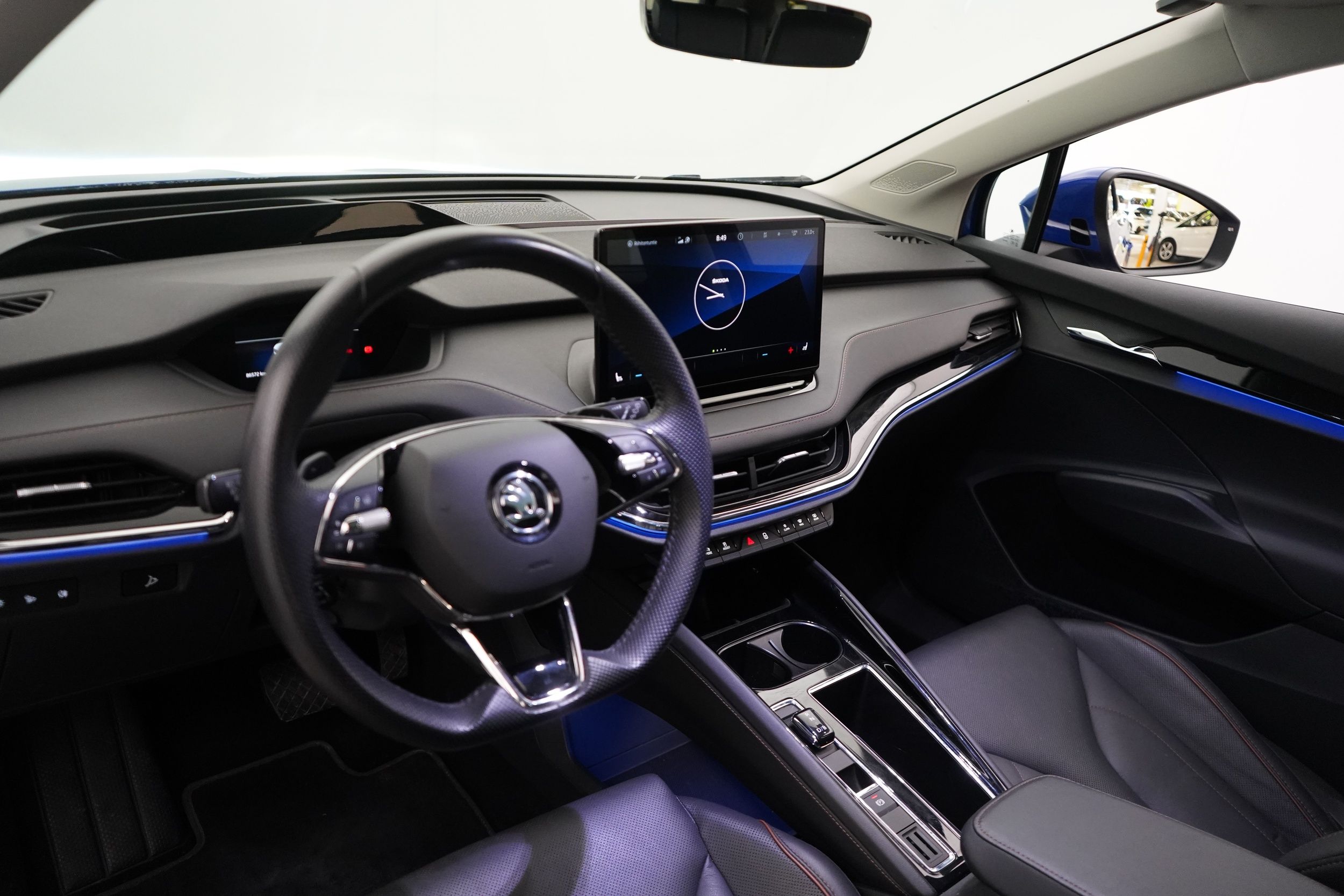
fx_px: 1045
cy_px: 448
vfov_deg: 46.4
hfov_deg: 65.5
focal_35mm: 28
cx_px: 672
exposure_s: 1/160
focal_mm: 28
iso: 5000
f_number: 3.5
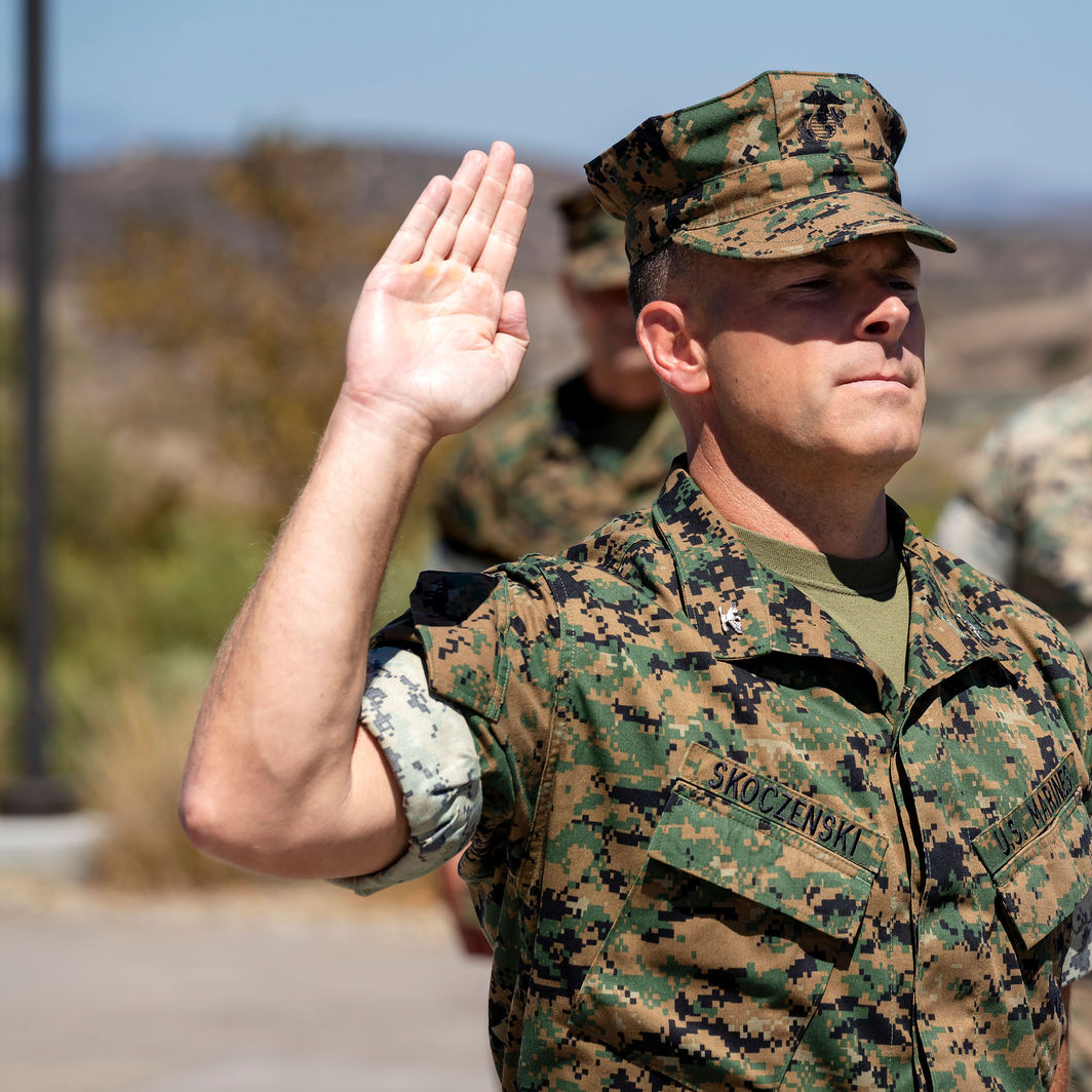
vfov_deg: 8.7
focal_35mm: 200
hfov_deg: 8.7
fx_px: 7138
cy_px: 546
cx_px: 759
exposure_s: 1/1250
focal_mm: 150
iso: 200
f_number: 5.6
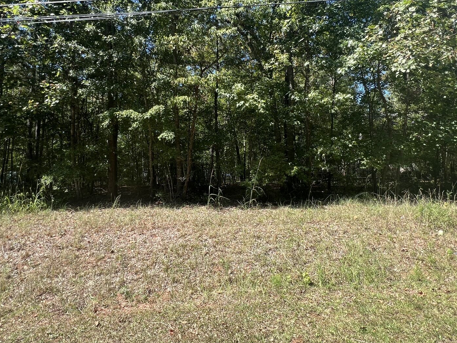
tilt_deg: +4.5
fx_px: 251
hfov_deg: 84.7
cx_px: 231
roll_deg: -0.4
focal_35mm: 19
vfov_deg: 68.1
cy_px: 140
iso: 32
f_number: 1.8
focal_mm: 1.57
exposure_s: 1/298
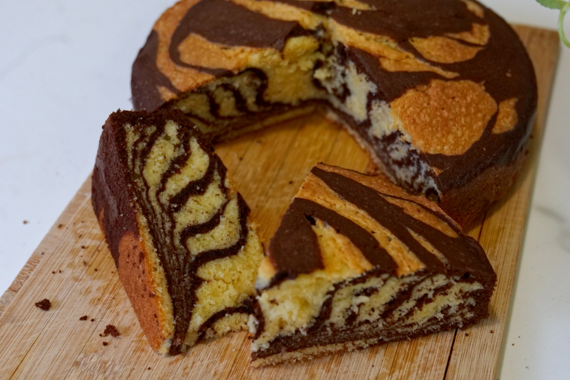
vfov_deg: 22.6
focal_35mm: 60
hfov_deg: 33.4
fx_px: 950
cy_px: 190
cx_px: 285
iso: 6400
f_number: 7.1
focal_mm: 60
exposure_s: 1/60
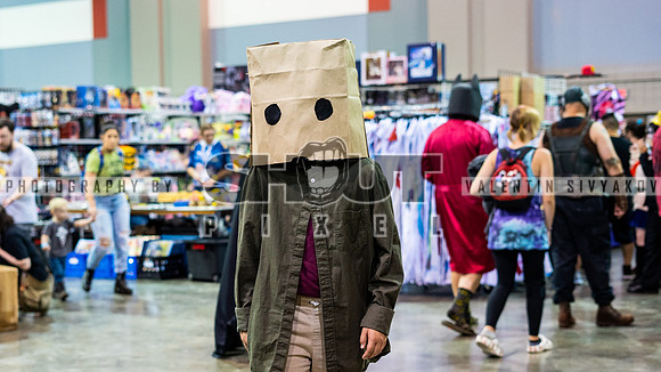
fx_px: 1078
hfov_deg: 34.0
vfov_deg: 19.5
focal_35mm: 61
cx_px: 275
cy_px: 223
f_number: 2.5
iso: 2000
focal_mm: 50
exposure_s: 1/320
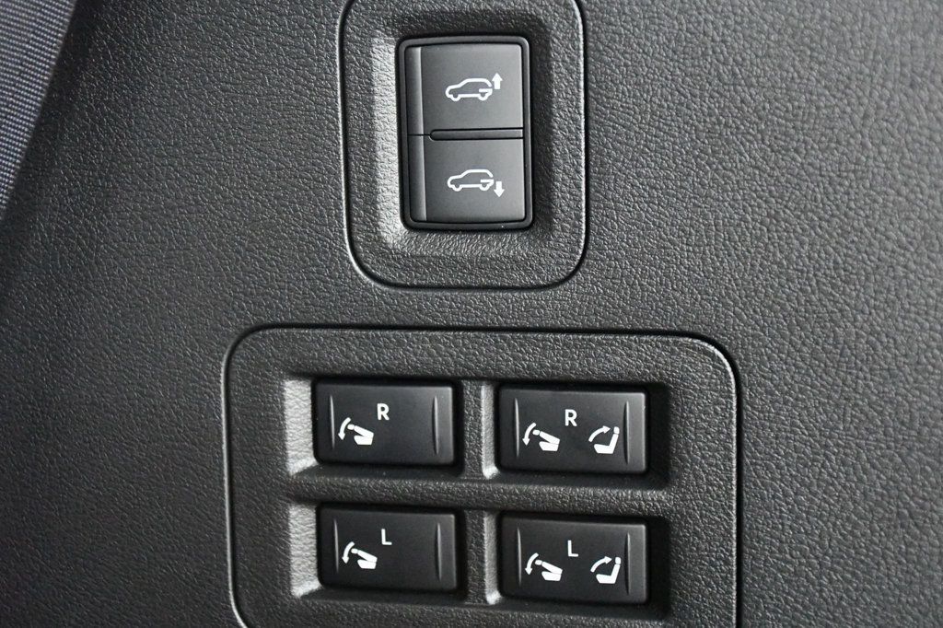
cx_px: 472
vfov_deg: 21.6
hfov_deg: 31.9
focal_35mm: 63
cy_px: 314
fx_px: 1650
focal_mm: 42
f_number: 4.5
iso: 12800
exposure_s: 1/20
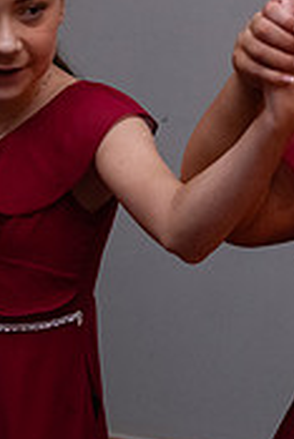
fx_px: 1540
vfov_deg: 16.0
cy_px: 36
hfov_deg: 10.4
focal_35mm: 126
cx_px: 480
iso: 1250
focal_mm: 38
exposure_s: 1/160
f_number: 3.5
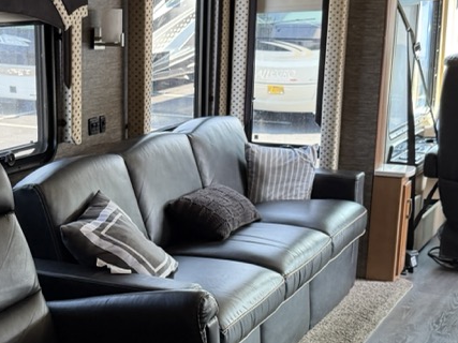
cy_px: 273
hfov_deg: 26.7
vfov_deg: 20.2
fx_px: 952
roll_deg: +0.8
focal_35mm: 72
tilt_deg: -14.4
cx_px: 114
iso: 200
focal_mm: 6.76
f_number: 1.78
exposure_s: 1/75
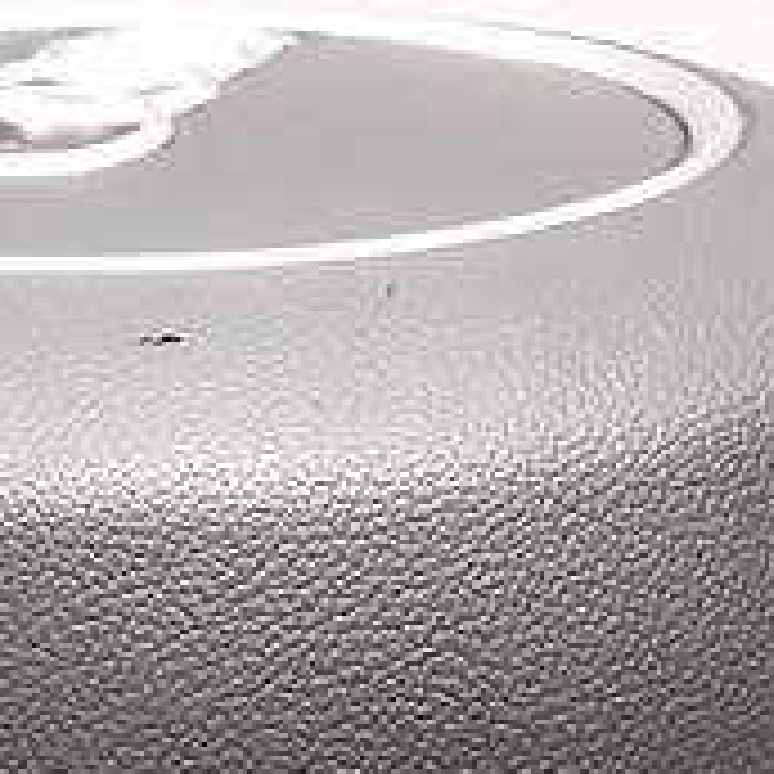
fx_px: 2327
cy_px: 927
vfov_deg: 18.0
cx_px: 140
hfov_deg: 18.7
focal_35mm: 92
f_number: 1.9
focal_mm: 2.91
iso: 125
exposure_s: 1/50
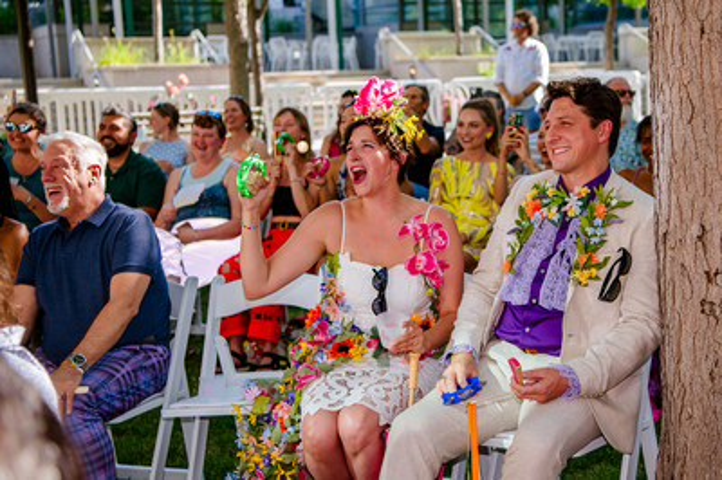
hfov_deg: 33.0
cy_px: 240
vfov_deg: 22.4
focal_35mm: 60
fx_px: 1210
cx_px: 459
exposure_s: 1/640
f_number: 3.5
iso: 200
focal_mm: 46
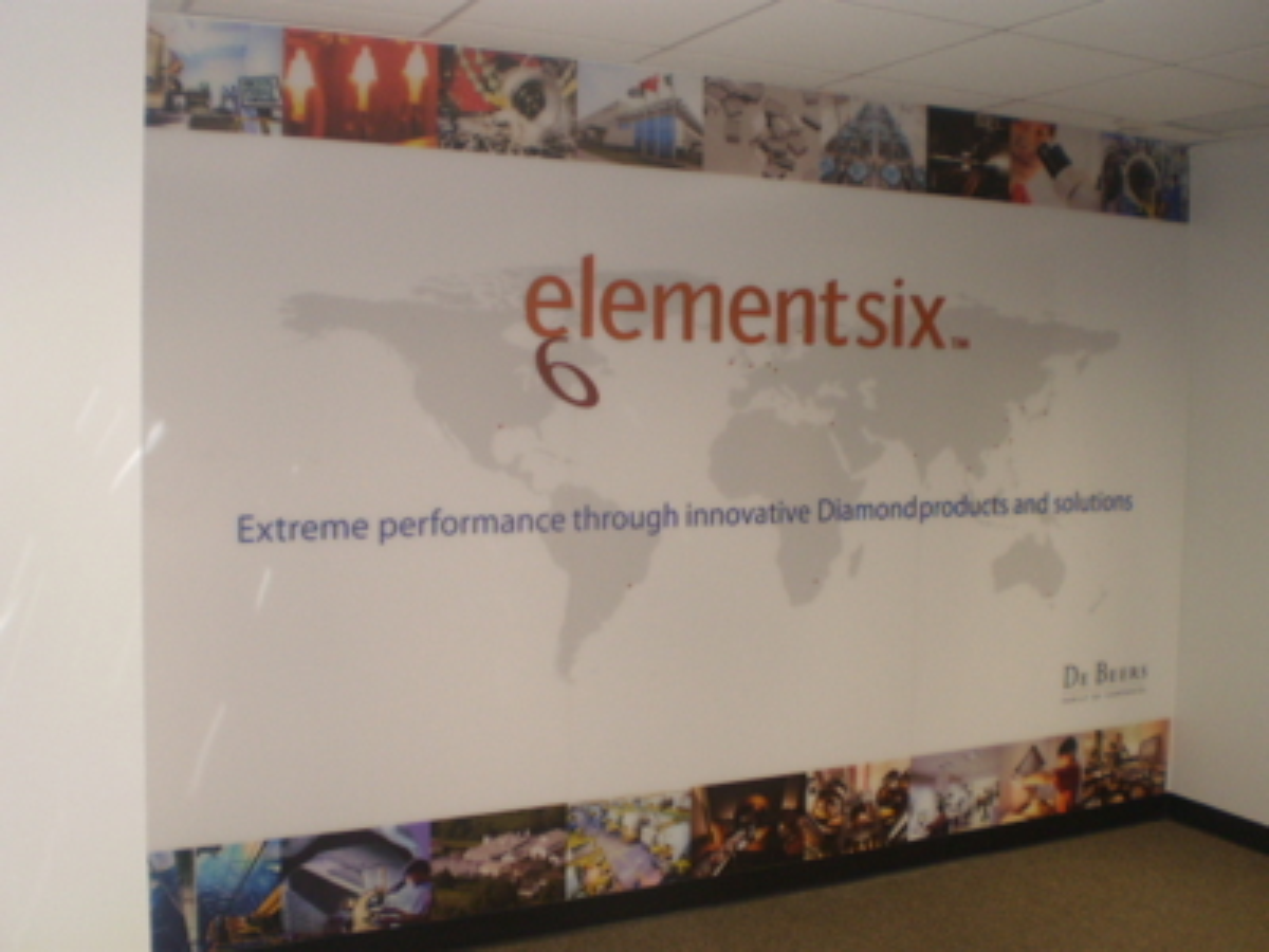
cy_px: 476
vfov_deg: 39.7
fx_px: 1320
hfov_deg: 51.4
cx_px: 634
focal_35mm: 36
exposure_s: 1/30
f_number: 3.1
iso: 160
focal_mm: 6.3
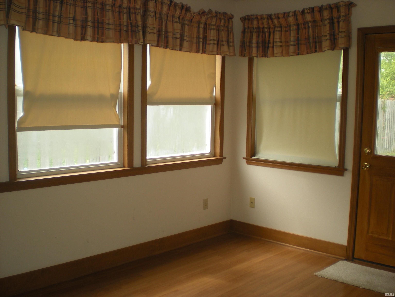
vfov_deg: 37.7
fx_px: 434
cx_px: 198
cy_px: 148
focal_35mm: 38
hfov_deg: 49.0
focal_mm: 6.3
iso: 66
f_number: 3.1
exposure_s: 1/68.8
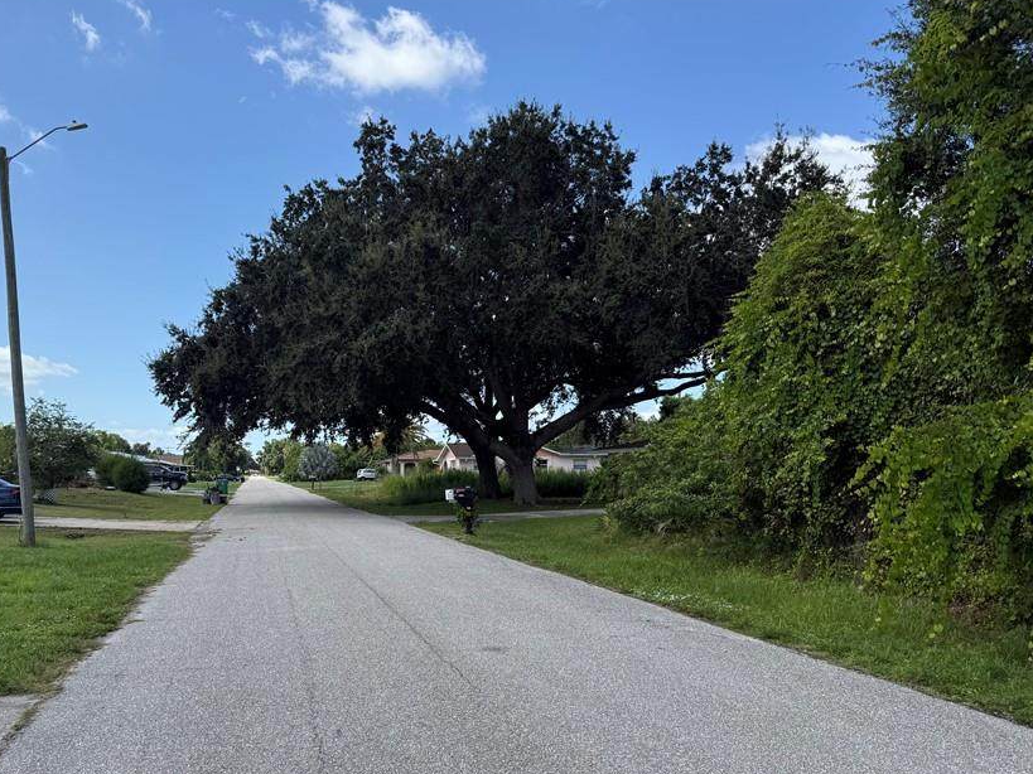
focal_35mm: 30
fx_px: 895
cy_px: 466
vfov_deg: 46.5
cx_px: 409
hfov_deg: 59.4
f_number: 1.78
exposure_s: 1/3279
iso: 80
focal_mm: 6.76
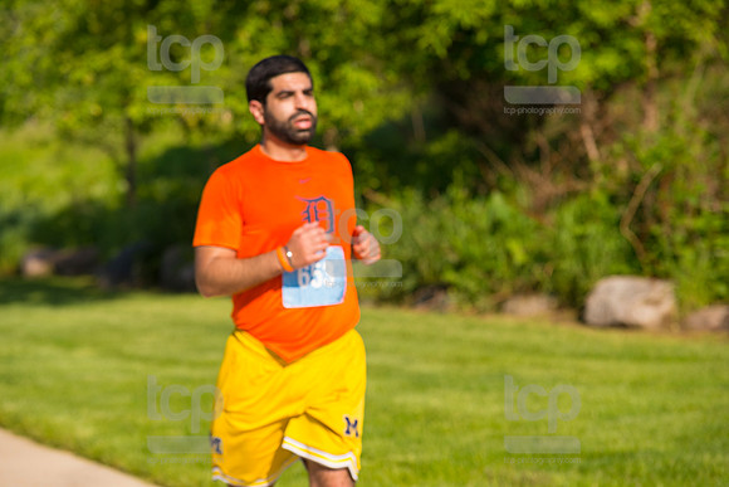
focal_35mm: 135
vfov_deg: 10.2
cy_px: 244
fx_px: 2734
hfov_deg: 15.2
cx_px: 364
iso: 400
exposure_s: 1/2000
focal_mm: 135
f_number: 5.6
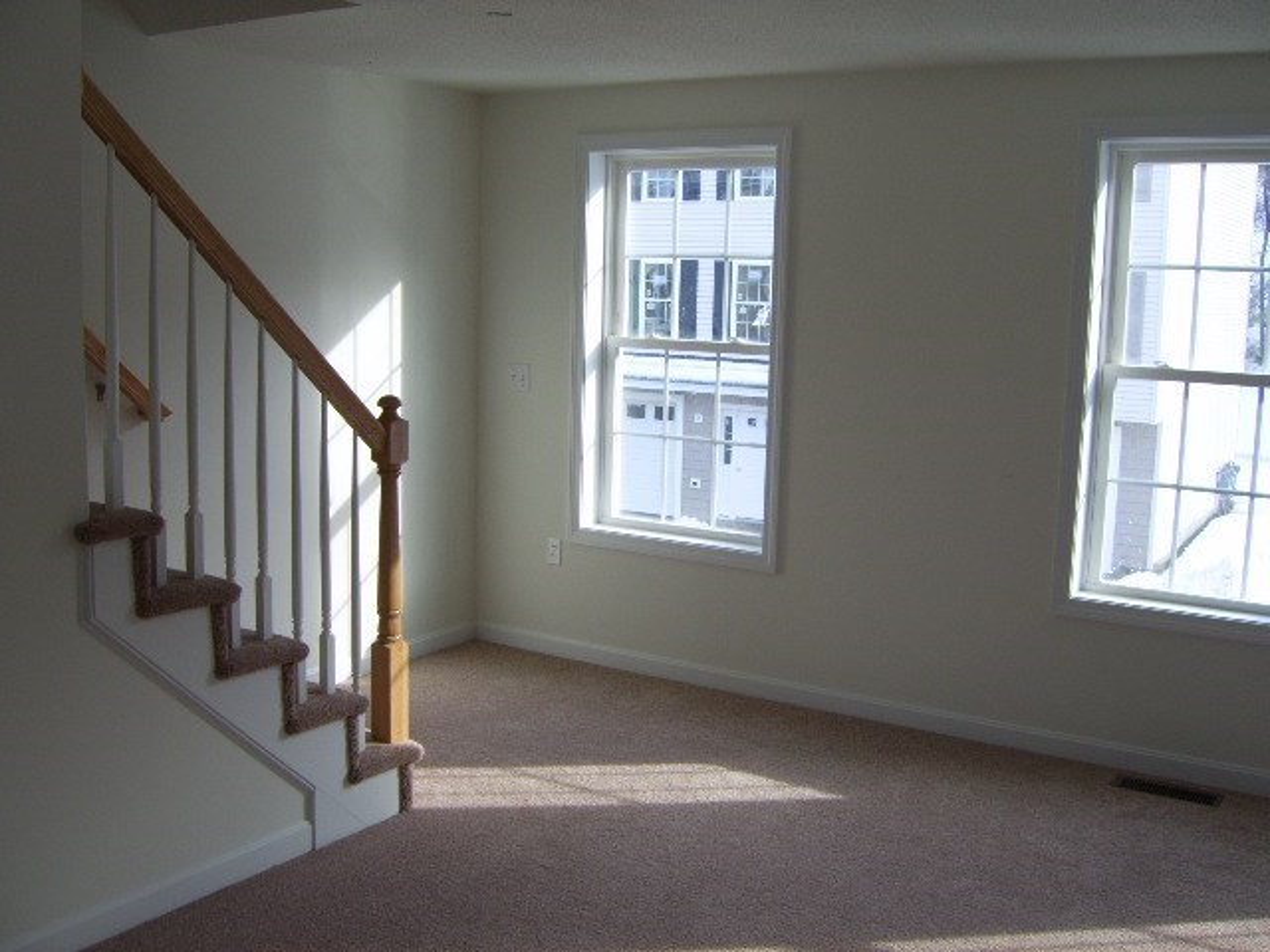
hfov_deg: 49.0
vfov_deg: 37.7
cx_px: 635
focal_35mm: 38
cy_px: 476
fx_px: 1394
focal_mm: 7.8
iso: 50
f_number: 4
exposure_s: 1/100
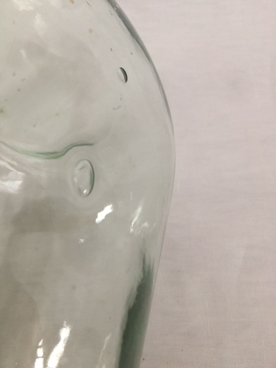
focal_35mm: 29
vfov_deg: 61.7
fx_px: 308
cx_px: 138
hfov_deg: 48.2
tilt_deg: -61.4
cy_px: 184
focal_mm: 4.15
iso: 64
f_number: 2.2
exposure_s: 1/100
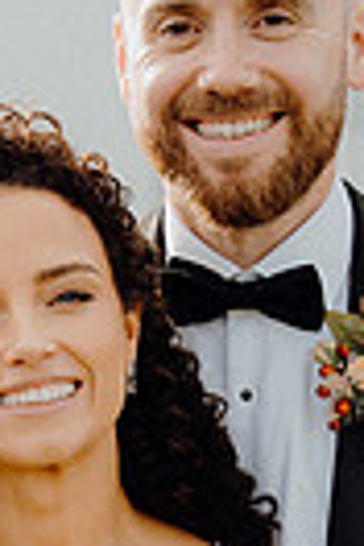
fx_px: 3261
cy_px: 678
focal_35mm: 215
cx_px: 199
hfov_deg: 6.4
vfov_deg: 9.4
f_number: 3.5
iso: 125
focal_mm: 63
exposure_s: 1/500
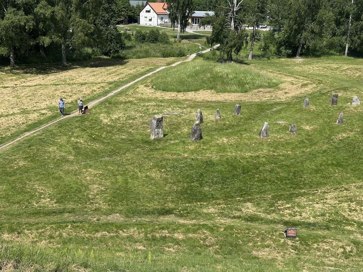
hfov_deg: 39.7
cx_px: 182
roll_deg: +0.0
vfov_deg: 30.3
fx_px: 503
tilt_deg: -15.4
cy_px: 136
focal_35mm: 48
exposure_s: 1/3876
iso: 64
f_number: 1.78
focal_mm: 6.86
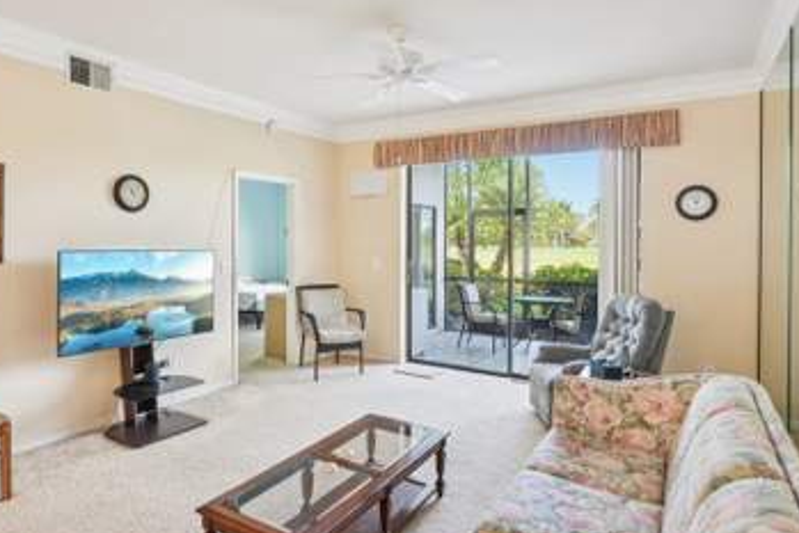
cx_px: 369
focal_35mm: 23
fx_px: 504
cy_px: 237
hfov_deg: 76.7
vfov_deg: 55.7
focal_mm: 16.5
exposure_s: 1/20
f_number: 8
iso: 400
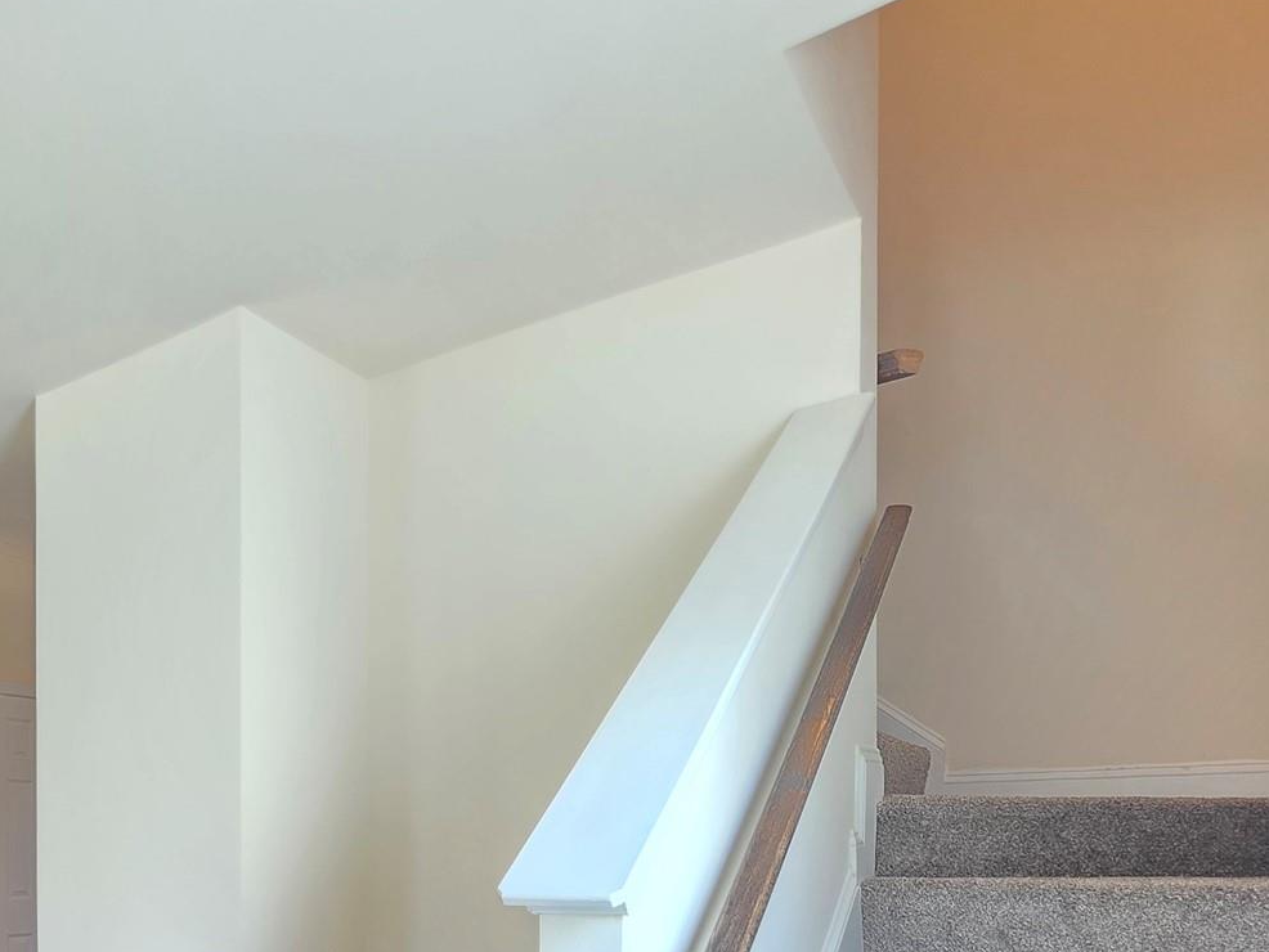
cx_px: 390
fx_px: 990
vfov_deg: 46.0
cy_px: 874
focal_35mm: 27
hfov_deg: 63.1
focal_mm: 2.2
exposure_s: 1/120
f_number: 1.9
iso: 200
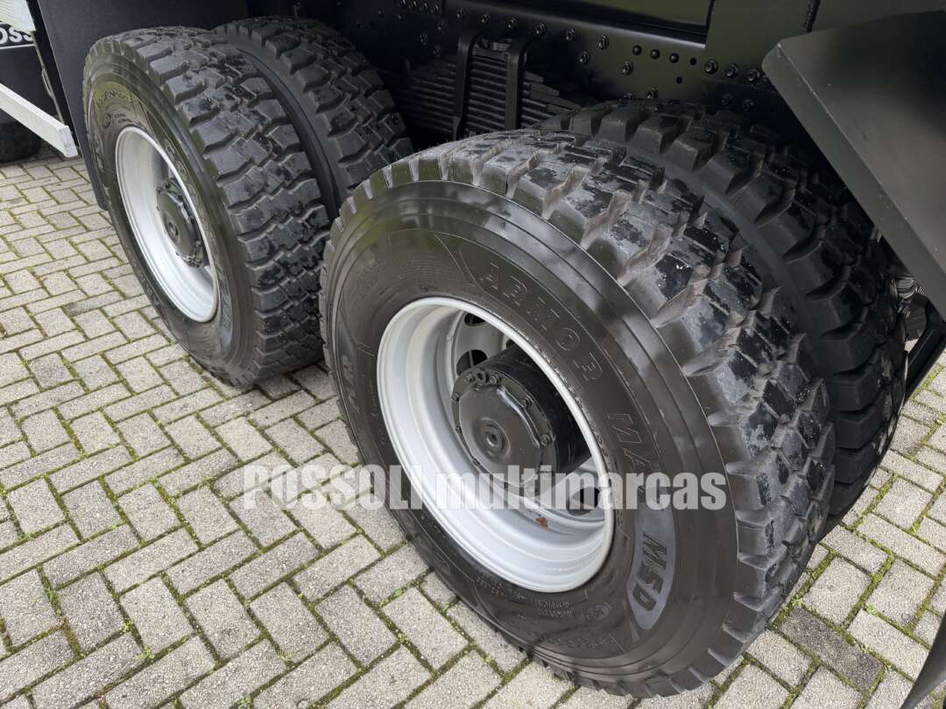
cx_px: 473
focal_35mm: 24
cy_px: 354
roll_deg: -0.9
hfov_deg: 71.6
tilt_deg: -32.1
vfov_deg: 56.8
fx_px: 656
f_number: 1.78
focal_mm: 6.76
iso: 160
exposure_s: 1/121
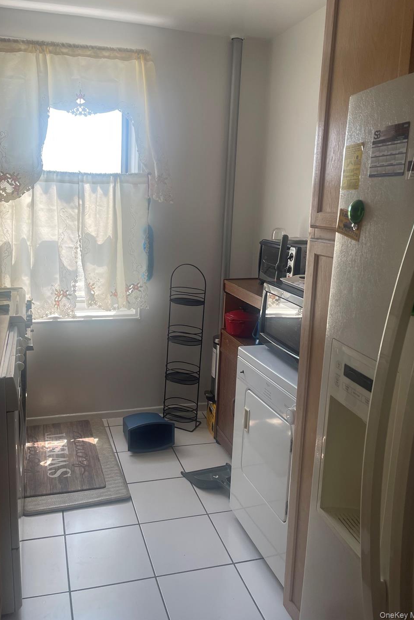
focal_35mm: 28
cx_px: 179
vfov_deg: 65.4
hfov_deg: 46.3
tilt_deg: -9.6
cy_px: 287
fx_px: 483
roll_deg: -1.7
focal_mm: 5.1
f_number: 1.6
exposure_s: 1/256
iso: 32
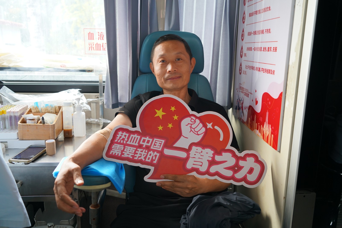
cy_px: 114
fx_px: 294
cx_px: 171
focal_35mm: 31
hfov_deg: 60.3
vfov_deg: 42.3
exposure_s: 1/160
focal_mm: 31
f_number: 4
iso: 640
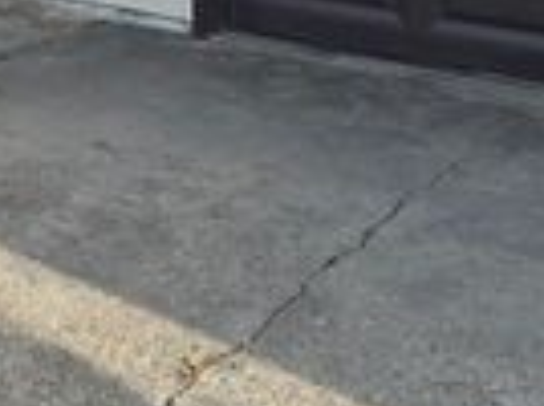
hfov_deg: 20.6
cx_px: -179
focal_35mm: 86
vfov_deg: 15.2
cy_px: -282
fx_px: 1349
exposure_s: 1/608
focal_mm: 5.4
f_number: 1.8
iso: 25
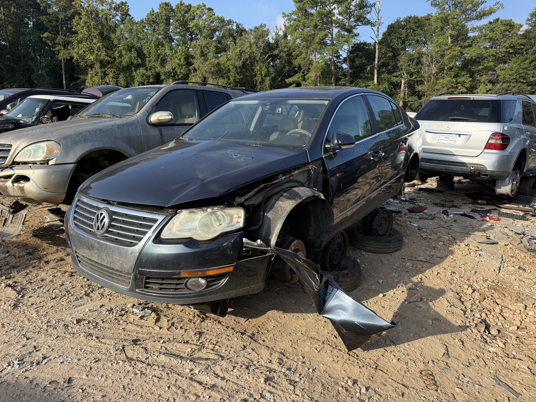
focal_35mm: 24
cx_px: 268
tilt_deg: -9.4
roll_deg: +0.9
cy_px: 201
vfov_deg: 56.8
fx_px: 372
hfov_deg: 71.6
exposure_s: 1/2703
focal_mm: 6.76
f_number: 1.78
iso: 100
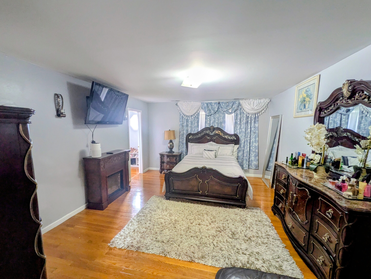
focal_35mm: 15
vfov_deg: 81.7
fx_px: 161
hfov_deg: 98.2
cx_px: 181
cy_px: 148
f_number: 2.2
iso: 107
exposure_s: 1/24
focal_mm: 1.83
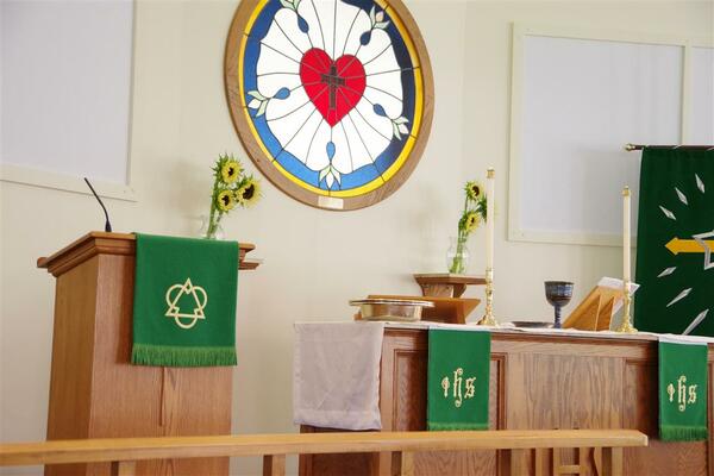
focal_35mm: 60
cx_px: 357
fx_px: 1190
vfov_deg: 22.6
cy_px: 238
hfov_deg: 33.4
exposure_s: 1/100
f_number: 4.5
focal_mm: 40
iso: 3200
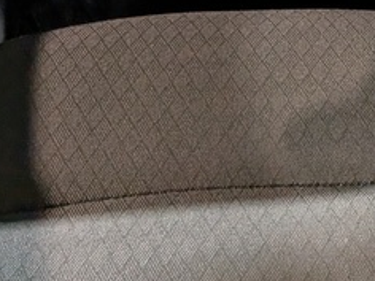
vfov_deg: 12.6
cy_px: -264
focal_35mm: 104
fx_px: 1127
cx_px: 529
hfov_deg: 17.4
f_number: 1.7
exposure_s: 1/133
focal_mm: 4.53
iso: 26
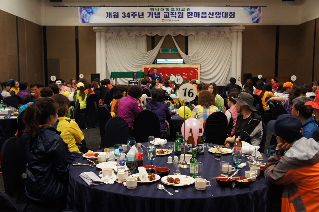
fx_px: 345
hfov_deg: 49.6
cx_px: 160
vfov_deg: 34.2
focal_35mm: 39
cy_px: 106
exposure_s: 1/60
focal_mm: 26
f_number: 4
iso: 1600
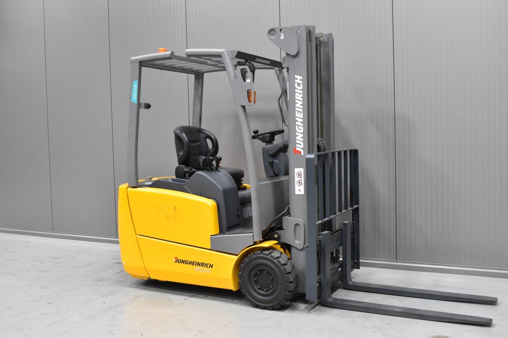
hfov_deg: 53.1
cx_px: 254
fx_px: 508
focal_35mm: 36
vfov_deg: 36.9
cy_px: 169
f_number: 5.6
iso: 1600
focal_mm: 24
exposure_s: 1/25
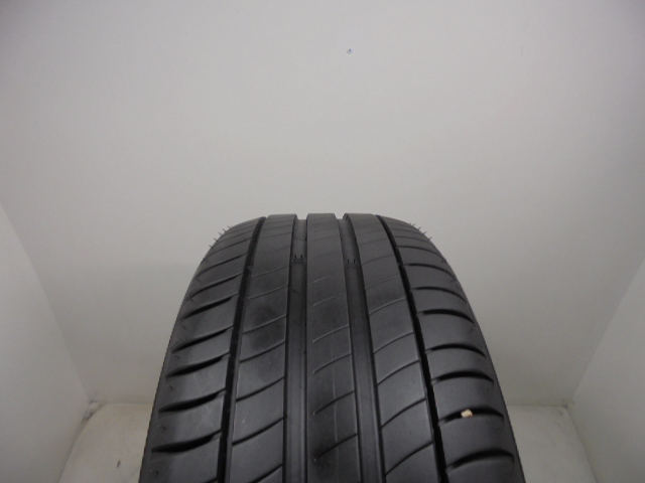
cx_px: 322
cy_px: 242
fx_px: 484
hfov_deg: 67.3
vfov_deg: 53.1
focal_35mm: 26
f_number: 3.5
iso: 100
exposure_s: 1/40
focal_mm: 4.6
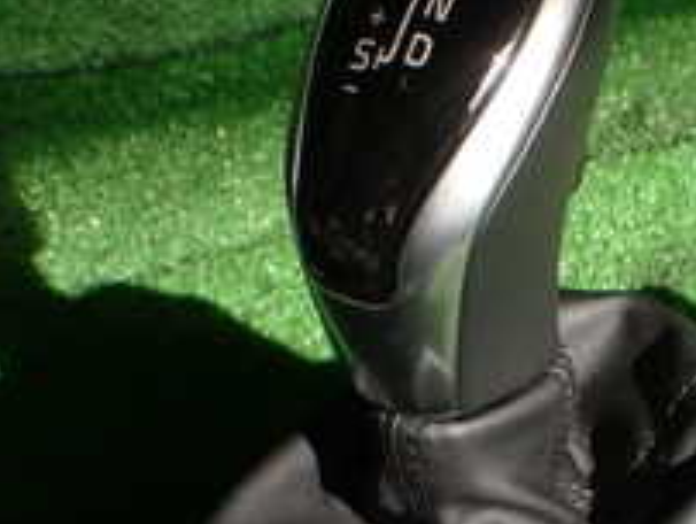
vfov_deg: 16.4
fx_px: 1792
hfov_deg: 21.6
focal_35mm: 89
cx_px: 586
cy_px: 486
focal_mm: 5.4
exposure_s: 1/250
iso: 100
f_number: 3.2
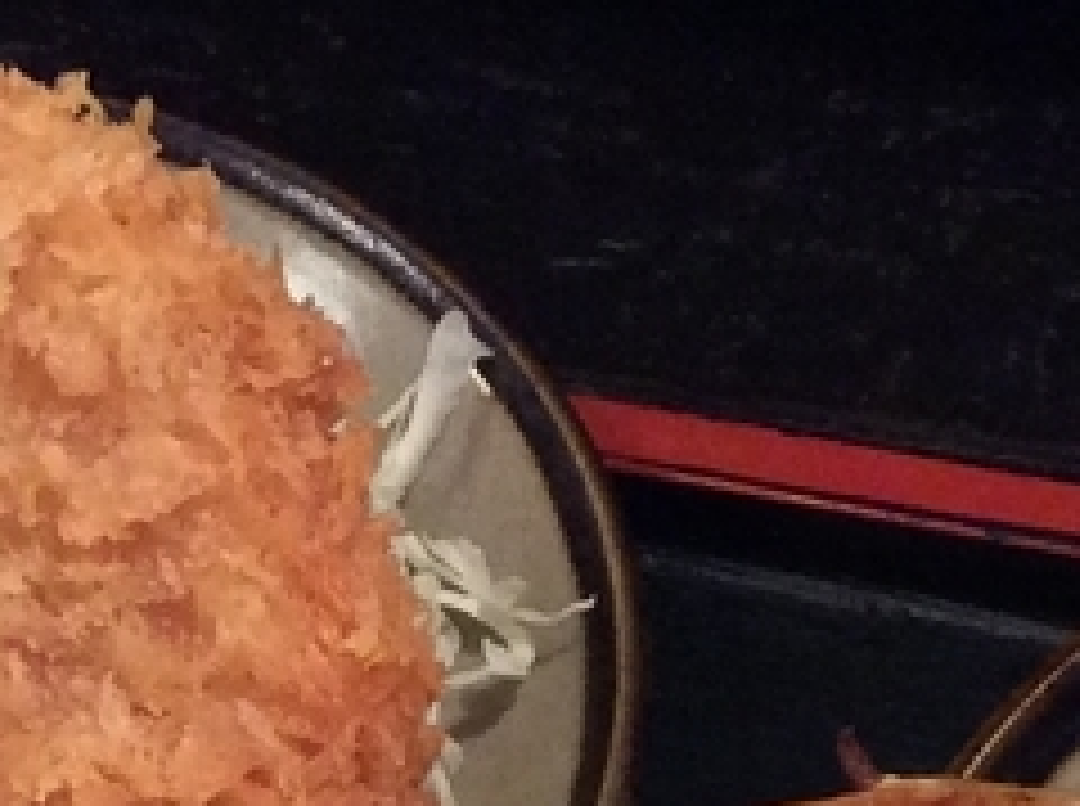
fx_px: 4982
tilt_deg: -60.9
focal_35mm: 160
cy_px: 1711
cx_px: 486
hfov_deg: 12.4
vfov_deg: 8.7
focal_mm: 3.3
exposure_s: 1/24
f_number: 2.4
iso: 160
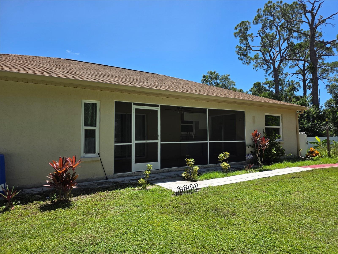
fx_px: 225
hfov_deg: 73.9
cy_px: 127
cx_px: 169
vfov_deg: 58.9
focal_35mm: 23
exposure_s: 1/4766
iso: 80
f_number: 1.7
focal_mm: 6.3
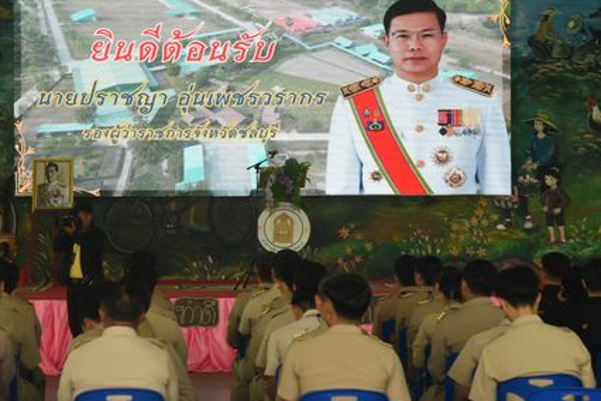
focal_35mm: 169
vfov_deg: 8.1
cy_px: 127
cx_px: 245
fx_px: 2821
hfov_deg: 12.2
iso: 2800
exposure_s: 1/125
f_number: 4
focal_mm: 120
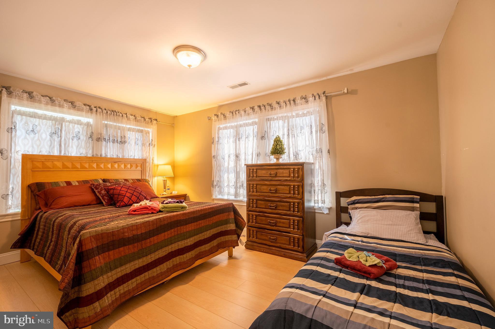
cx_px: 248
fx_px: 192
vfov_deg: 81.1
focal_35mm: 14
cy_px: 164
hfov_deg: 104.3
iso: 400
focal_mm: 14
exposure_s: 1/60
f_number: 8
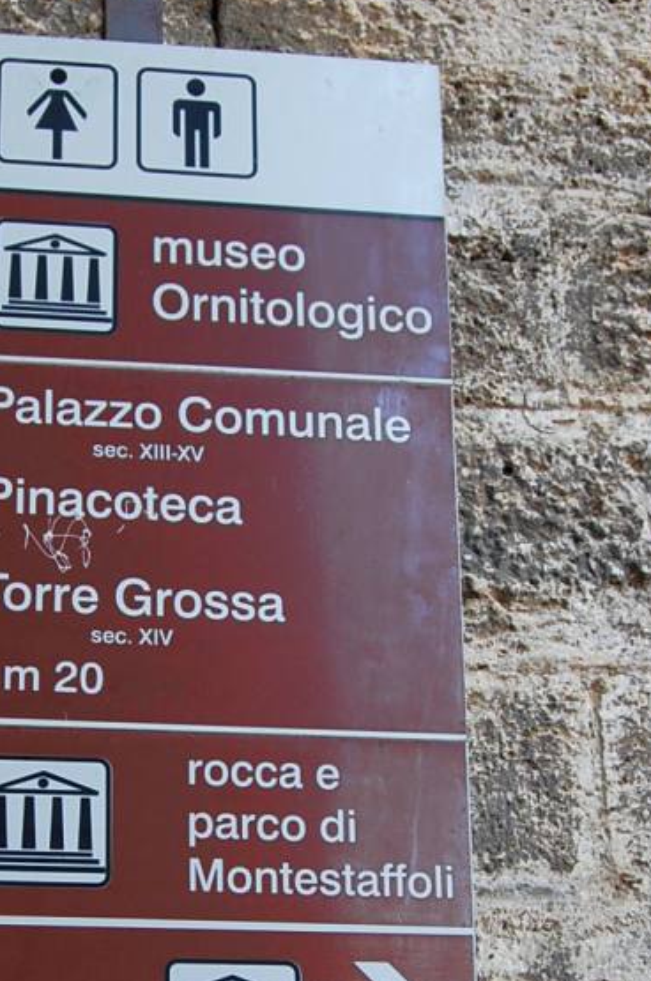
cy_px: 738
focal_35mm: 86
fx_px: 2338
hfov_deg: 15.8
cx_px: 184
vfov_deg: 23.4
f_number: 8
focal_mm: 32
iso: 400
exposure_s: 1/80
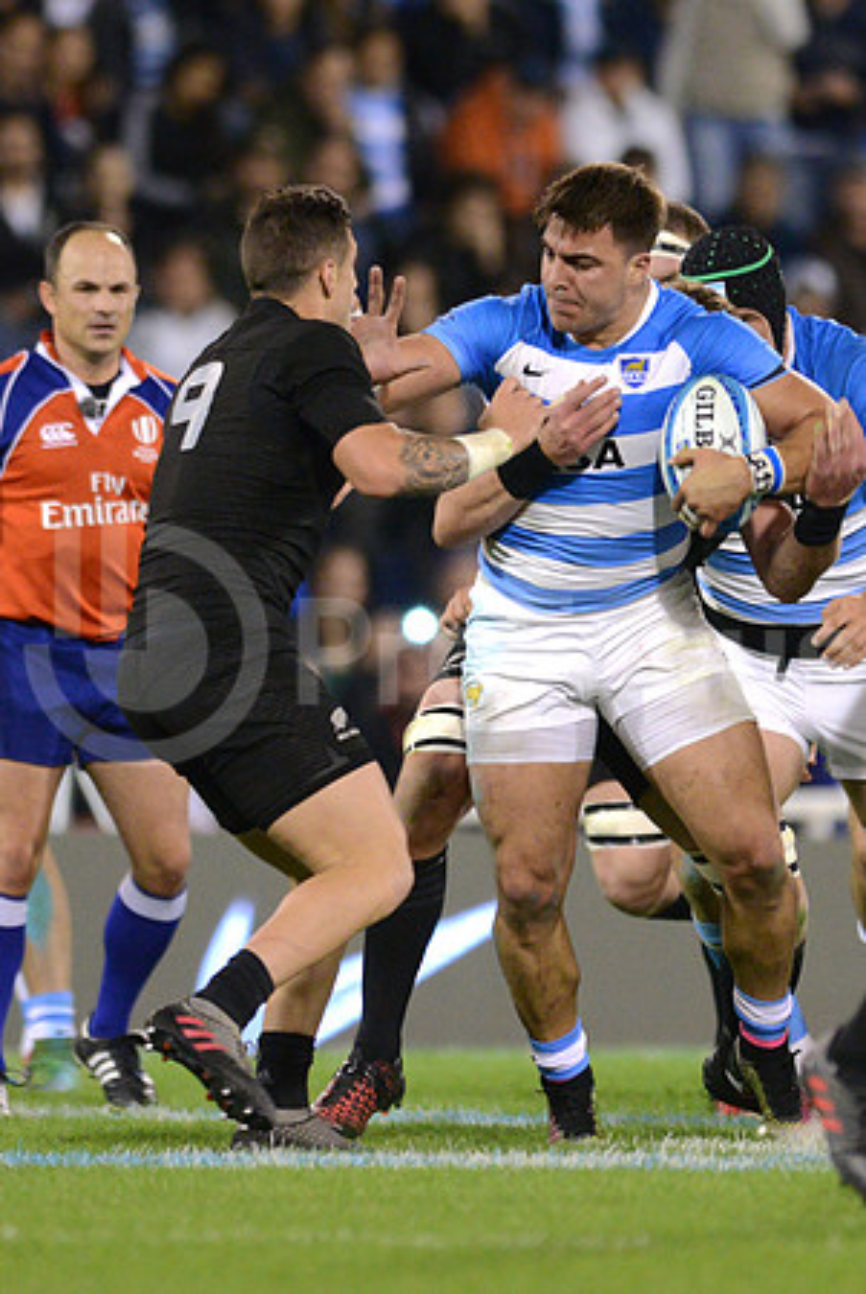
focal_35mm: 420
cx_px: 433
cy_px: 647
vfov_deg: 4.9
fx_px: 15119
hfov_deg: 3.3
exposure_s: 1/800
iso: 4500
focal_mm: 420
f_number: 4
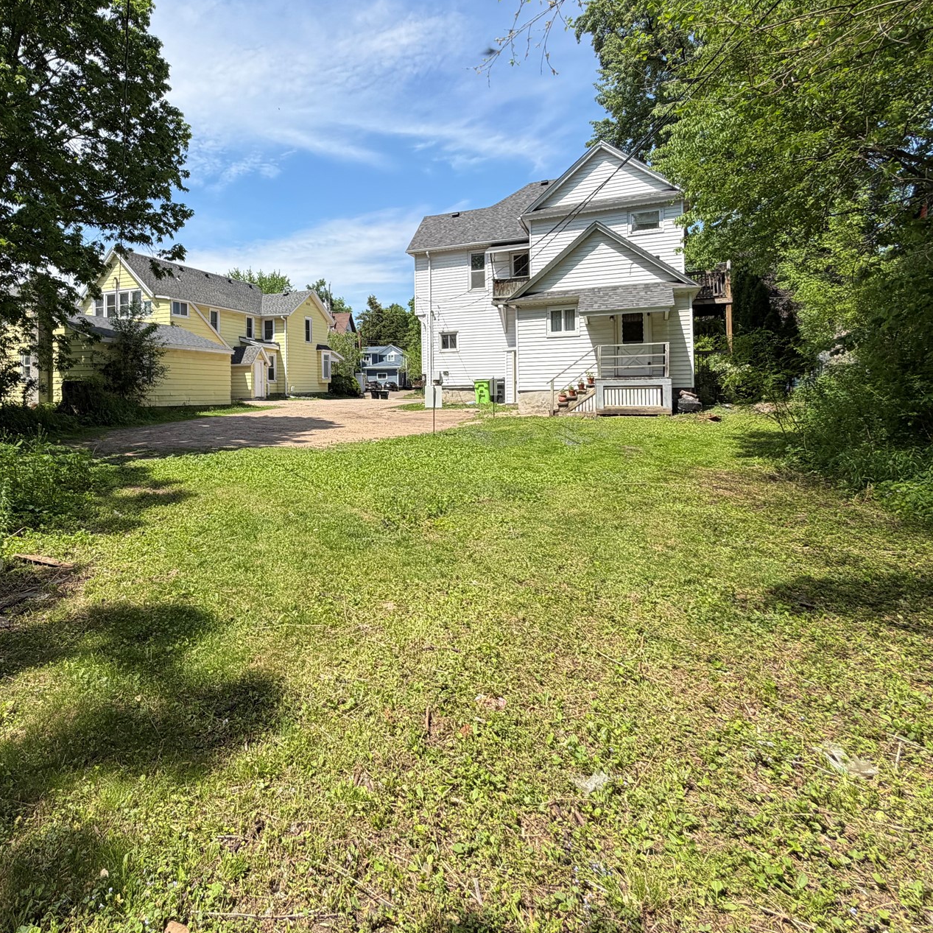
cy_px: 387
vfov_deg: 74.2
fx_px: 610
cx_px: 309
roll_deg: +0.3
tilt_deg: +1.4
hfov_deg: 72.5
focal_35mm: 20
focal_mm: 2.22
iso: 32
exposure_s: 1/770
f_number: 2.2
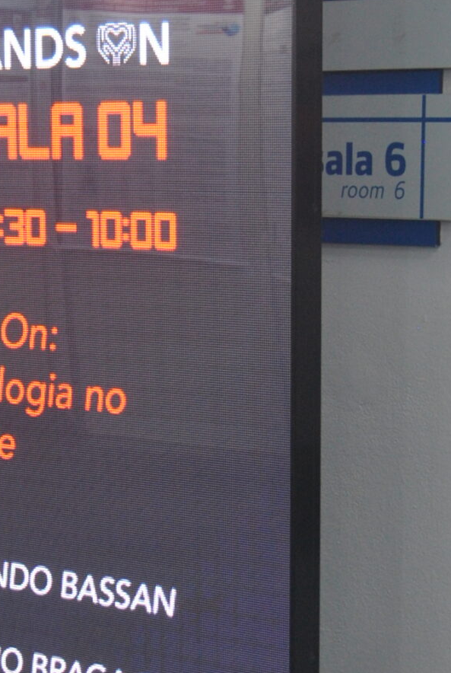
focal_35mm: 113
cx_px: 110
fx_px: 2114
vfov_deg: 17.9
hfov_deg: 12.1
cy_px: 521
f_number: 4
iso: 280
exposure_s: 1/30
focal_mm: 26
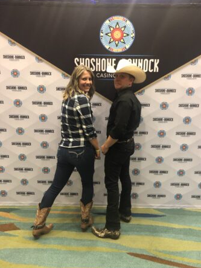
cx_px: 104
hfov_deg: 48.2
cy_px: 130
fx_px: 225
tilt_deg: -14.3
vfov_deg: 61.7
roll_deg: -0.9
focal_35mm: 29
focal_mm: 3.99
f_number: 1.8
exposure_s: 1/12
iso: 100
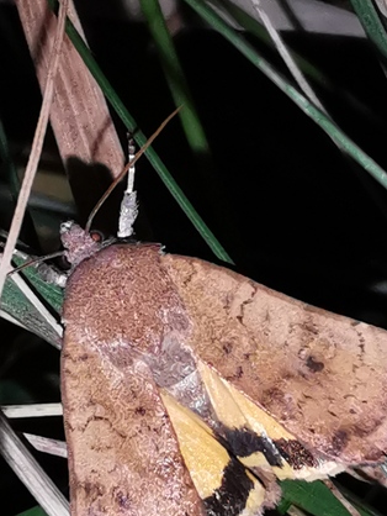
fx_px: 1549
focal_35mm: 104
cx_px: 187
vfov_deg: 18.9
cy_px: 316
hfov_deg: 14.2
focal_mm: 2.26
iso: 160
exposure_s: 1/50
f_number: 2.2
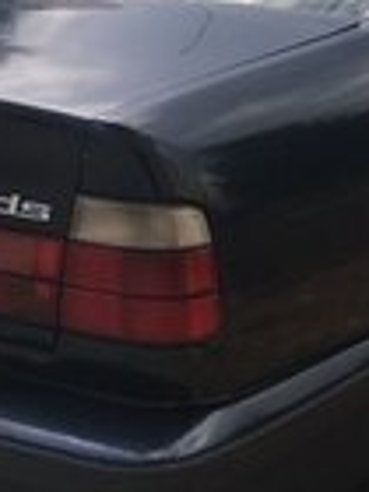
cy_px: -11
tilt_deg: -13.4
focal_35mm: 103
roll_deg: -7.8
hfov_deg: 13.3
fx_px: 1464
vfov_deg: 18.5
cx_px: 608
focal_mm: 4.15
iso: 25
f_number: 2.2
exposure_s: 1/836
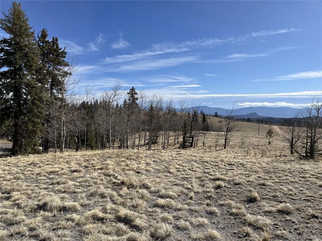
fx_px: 242
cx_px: 161
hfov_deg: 67.3
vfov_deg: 53.1
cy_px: 120
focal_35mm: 26
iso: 50
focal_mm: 5.1
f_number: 1.6
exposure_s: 1/5556
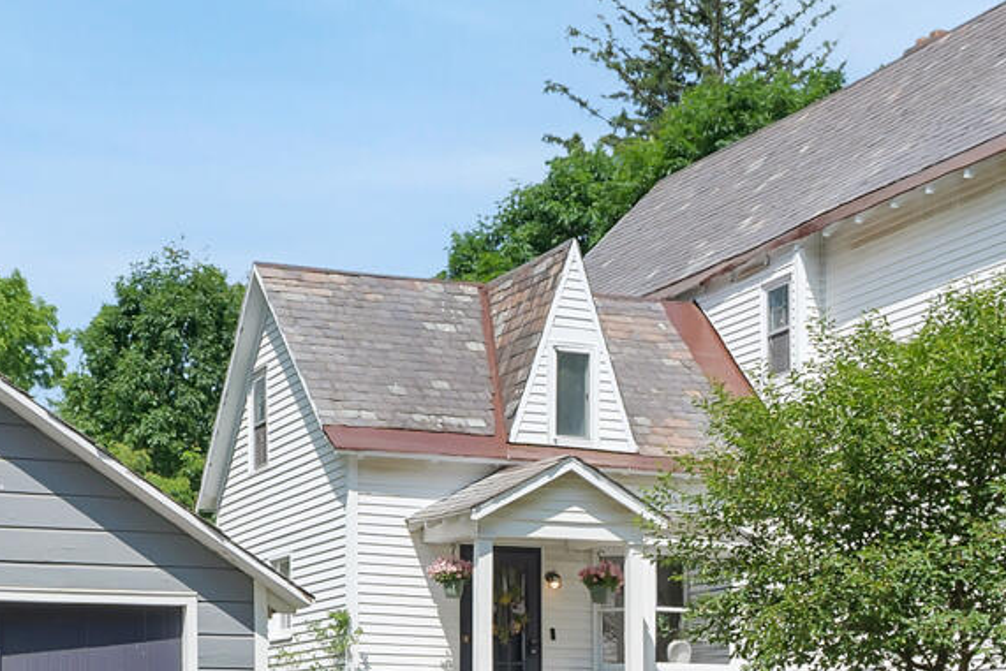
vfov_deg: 19.2
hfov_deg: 28.6
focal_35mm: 70
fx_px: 1956
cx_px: 305
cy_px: 563
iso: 250
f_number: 4.5
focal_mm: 16
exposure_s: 1/1600
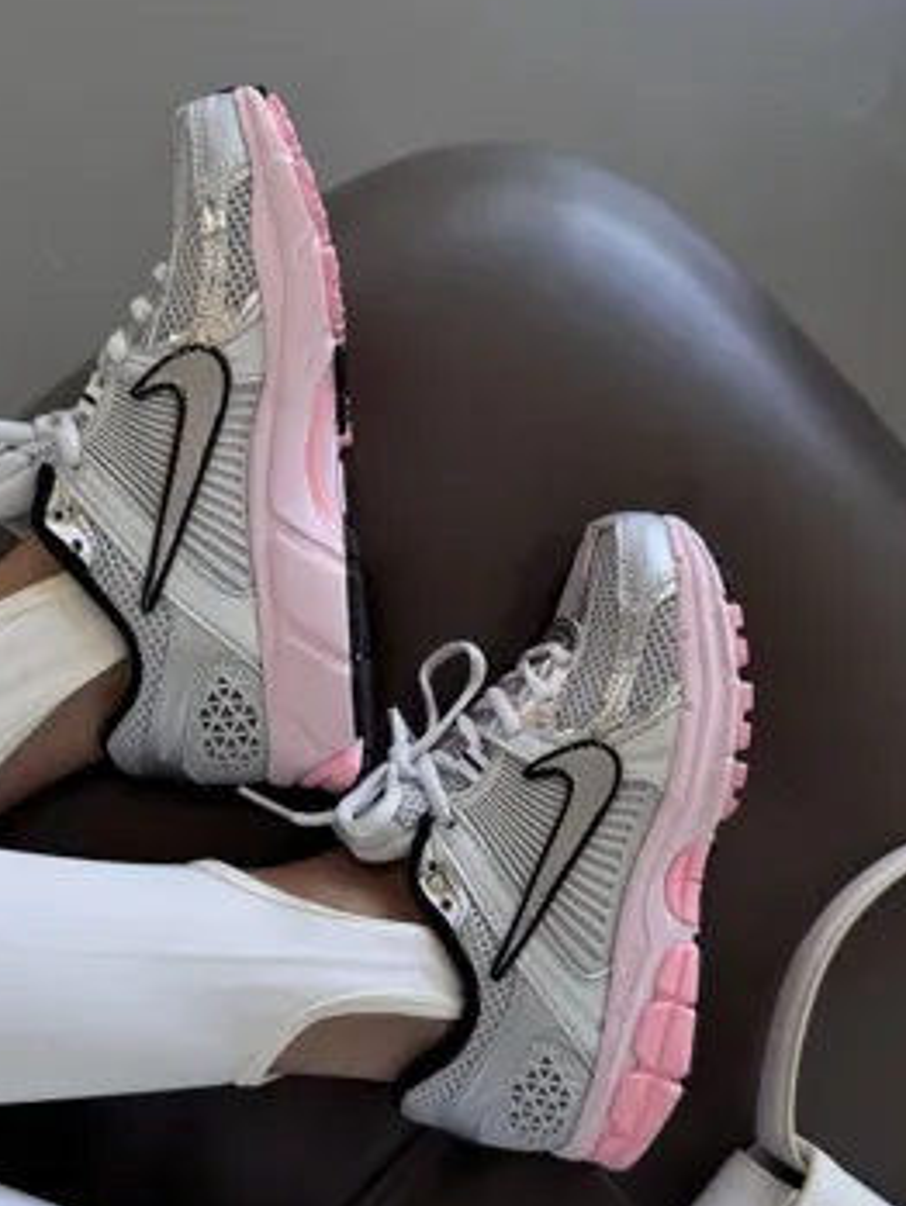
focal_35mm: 33
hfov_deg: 42.8
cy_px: 746
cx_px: 373
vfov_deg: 54.8
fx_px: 1151
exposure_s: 1/149
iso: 64
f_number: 1.78
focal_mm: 6.76
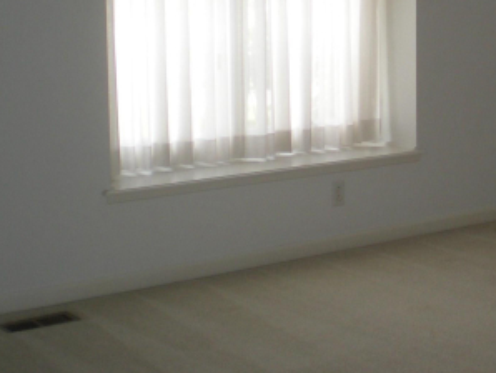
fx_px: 1219
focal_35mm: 85
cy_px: 62
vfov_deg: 17.2
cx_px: 449
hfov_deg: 22.4
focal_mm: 6.3
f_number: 3.1
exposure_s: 1/59.7
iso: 91
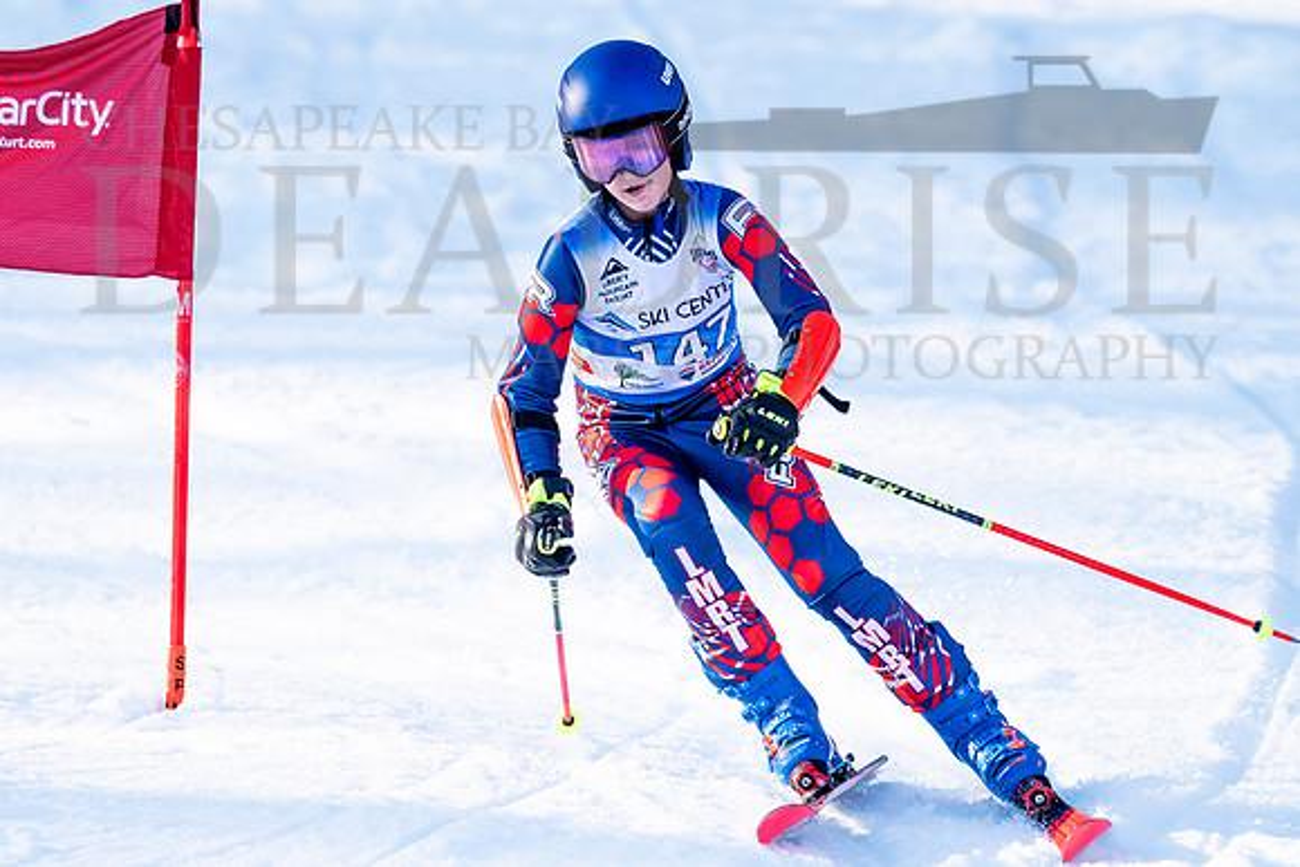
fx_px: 23129
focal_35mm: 640
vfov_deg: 2.1
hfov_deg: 3.2
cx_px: 556
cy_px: 372
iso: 1250
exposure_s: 1/2000
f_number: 8
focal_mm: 560
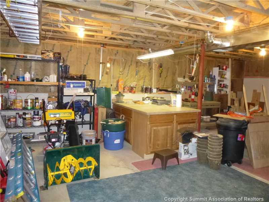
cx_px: 134
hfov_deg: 69.4
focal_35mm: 25
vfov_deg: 54.9
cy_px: 101
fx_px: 194
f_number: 3.1
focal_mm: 4.5
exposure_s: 1/60
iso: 1000
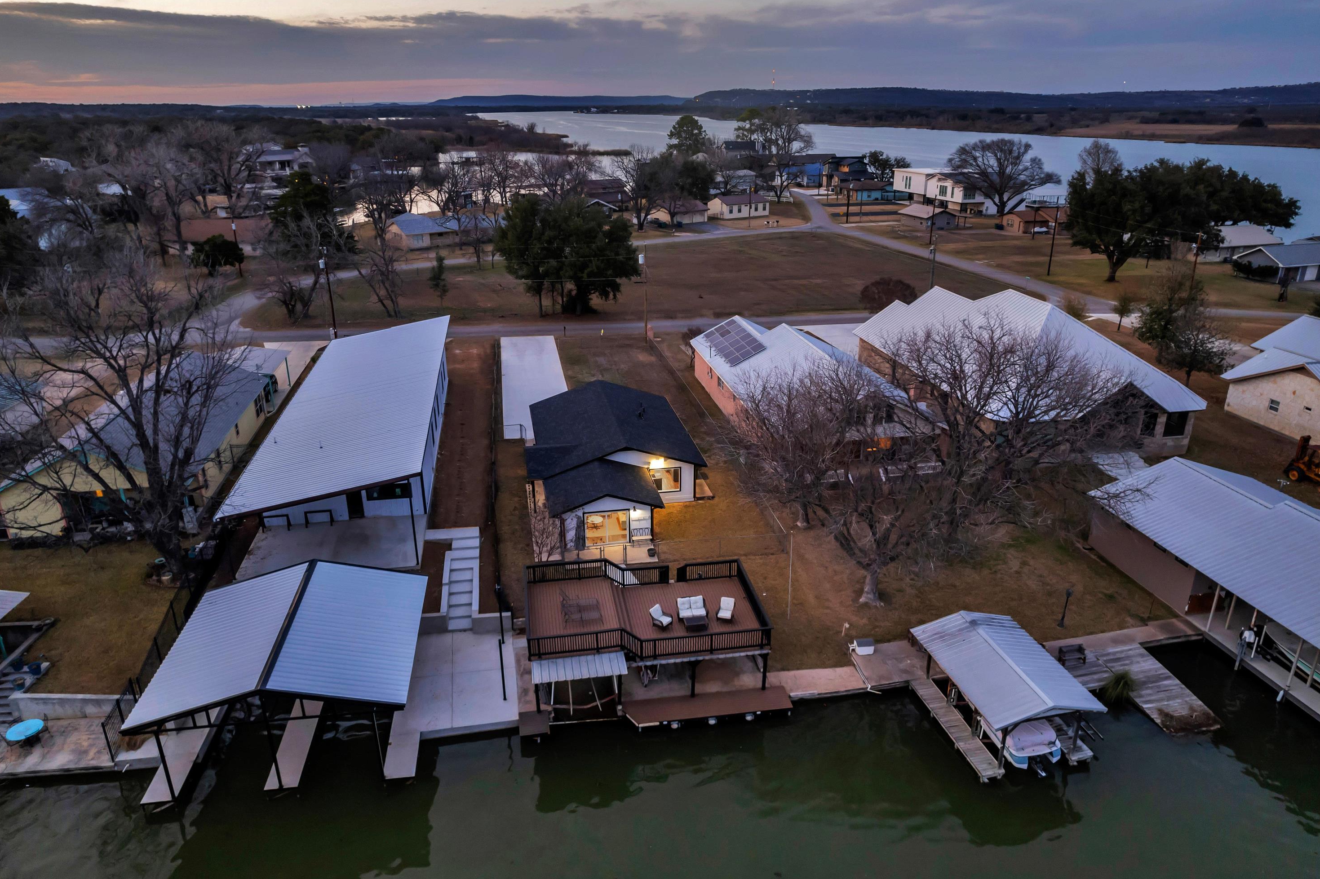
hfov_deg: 76.1
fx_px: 843
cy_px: 440
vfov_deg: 55.1
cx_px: 671
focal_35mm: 23
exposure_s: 1/15
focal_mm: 8.38
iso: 360
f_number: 2.8
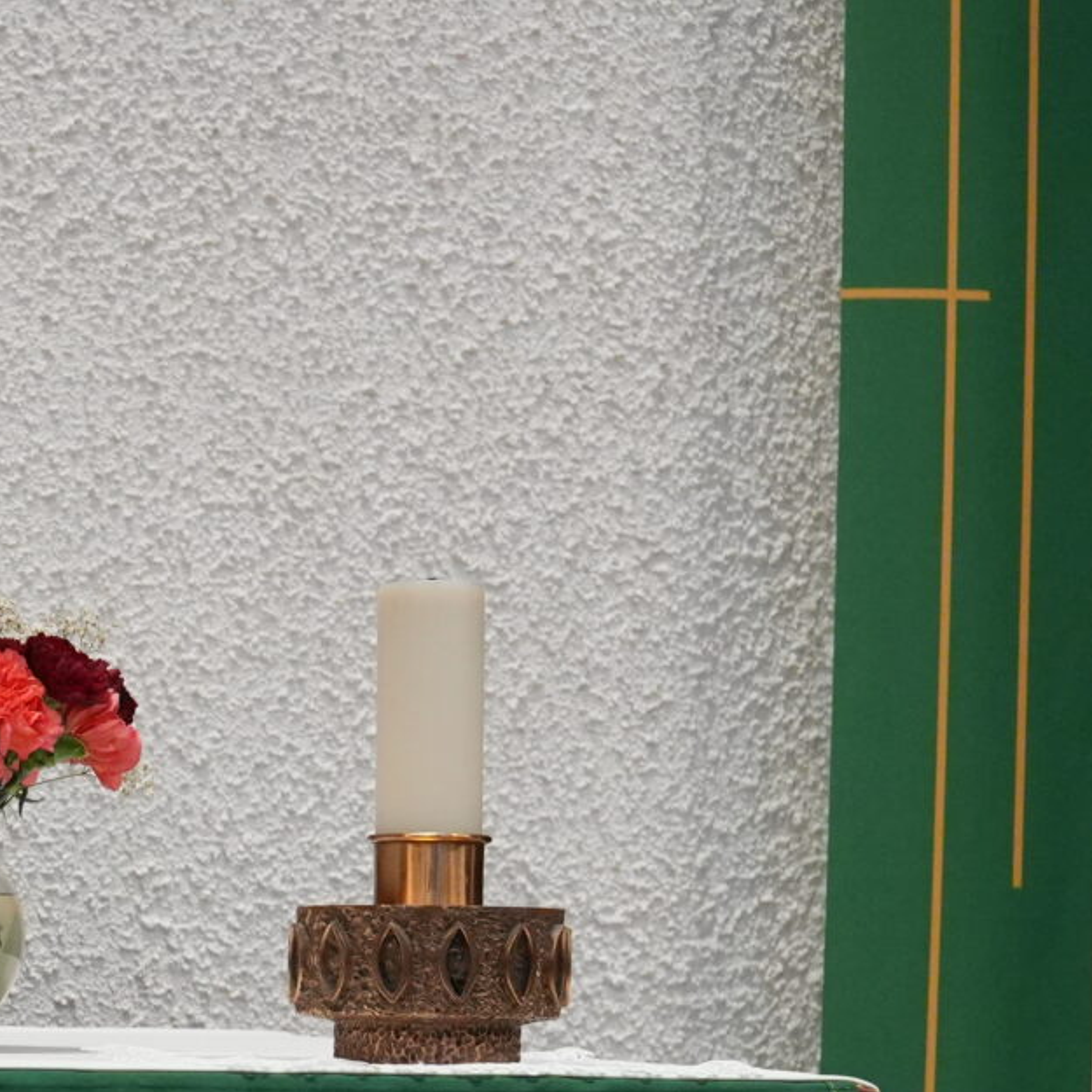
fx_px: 3448
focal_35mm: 97
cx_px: -783
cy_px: 1126
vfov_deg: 17.5
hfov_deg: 15.7
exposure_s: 1/160
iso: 1600
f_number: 3.2
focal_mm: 18.5
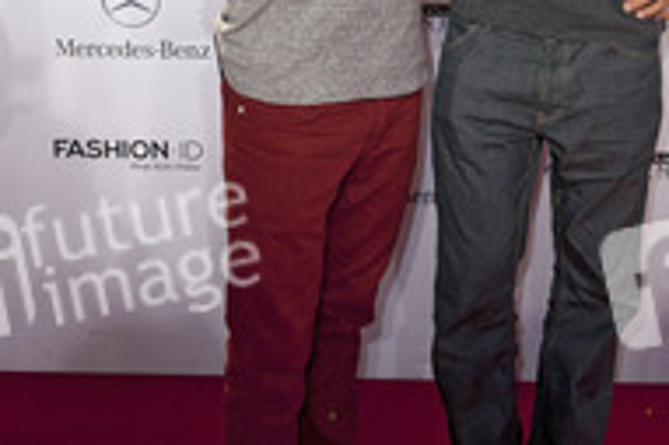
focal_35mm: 67
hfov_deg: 29.8
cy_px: 91
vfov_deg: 20.1
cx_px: 464
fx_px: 1244
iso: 1600
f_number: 5.6
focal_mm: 32
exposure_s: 1/250
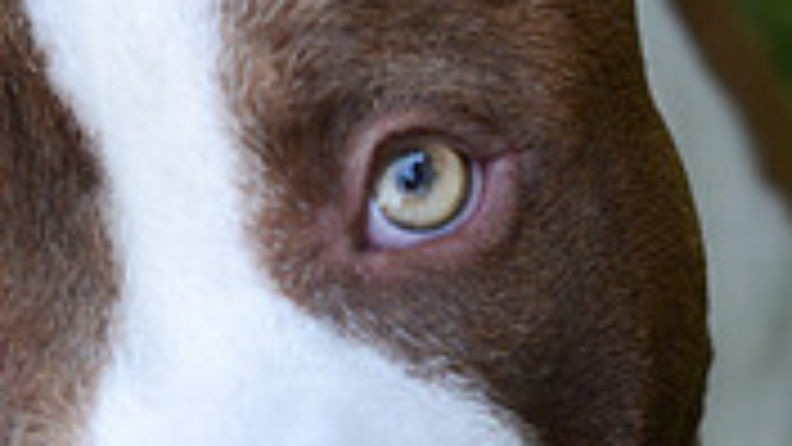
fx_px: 4221
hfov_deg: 10.7
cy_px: 595
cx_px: 207
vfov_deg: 6.0
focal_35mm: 201
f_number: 3.5
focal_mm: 50
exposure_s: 1/1250
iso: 640
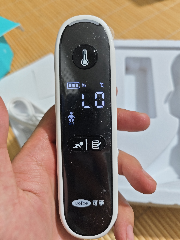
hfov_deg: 58.9
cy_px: 120
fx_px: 159
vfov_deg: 73.9
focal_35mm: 23
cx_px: 90
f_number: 1.75
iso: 1250
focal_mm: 5.5
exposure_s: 1/50
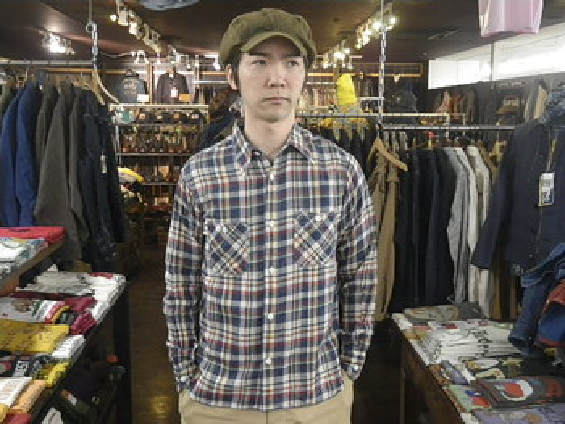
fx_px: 686
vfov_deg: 34.4
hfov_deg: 44.8
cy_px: 212
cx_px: 282
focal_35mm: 42
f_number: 4.2
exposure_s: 1/30
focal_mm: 7.5
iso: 800
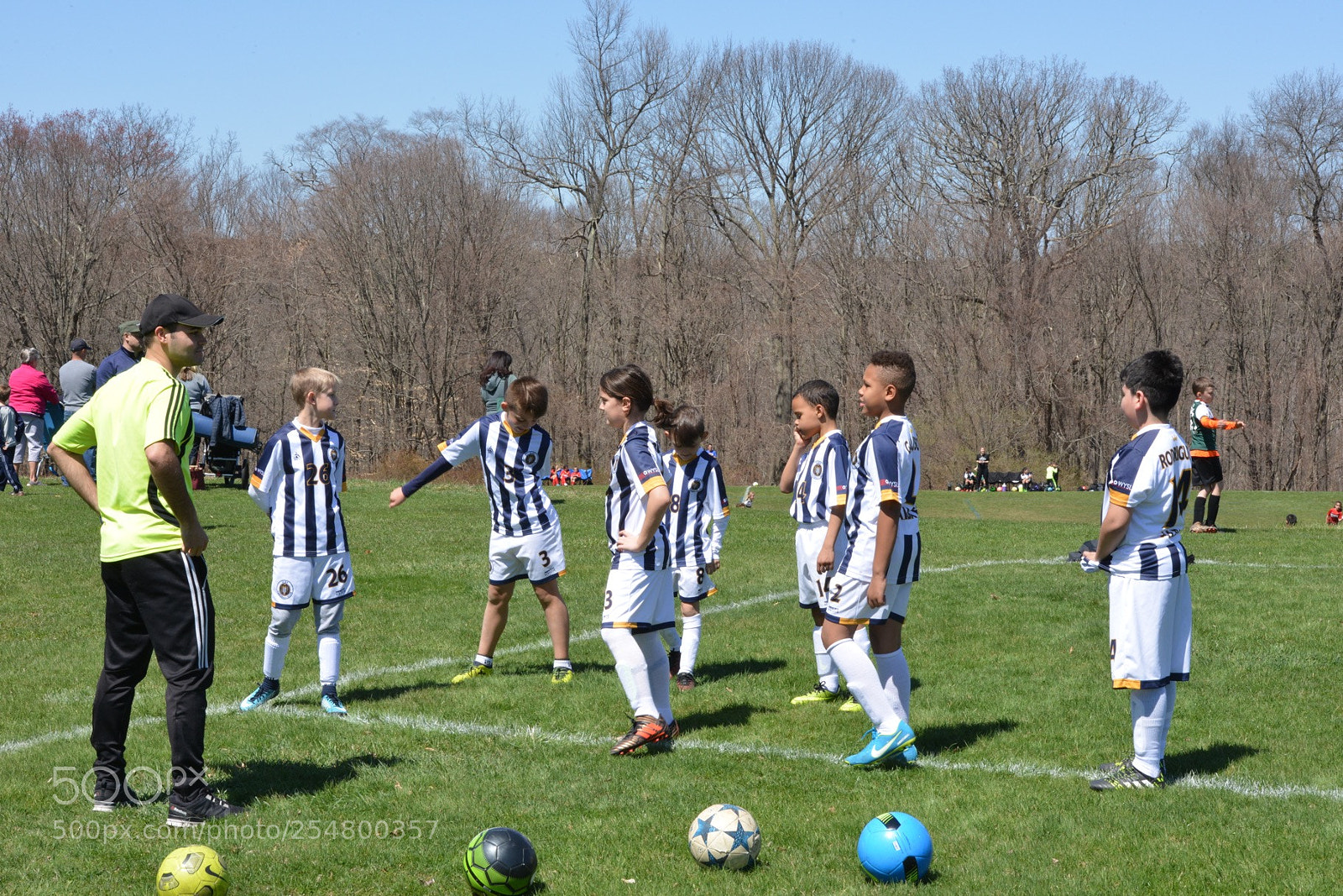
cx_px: 672
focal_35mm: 70
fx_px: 2611
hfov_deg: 28.8
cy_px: 448
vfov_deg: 19.5
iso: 640
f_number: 22
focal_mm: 70
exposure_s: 1/160
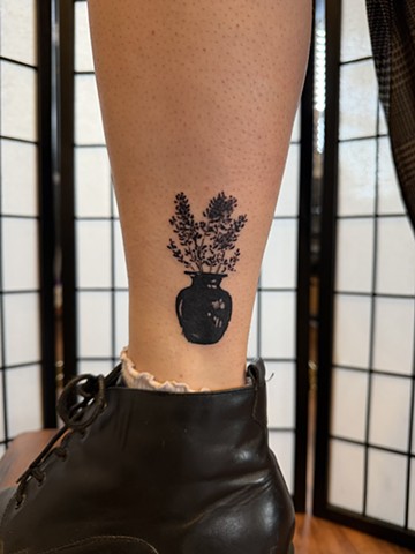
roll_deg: -0.6
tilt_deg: -4.5
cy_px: 277
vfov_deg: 71.6
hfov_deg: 56.8
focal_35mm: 24
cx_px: 208
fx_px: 384
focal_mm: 6.8
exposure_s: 1/60
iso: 320
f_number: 1.8
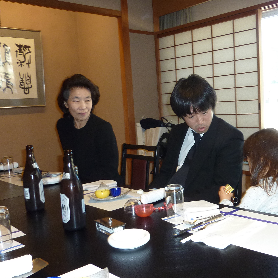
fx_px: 345
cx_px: 187
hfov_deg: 43.2
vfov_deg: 43.9
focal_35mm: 38
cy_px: 142
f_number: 3.3
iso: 160
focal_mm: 4.1
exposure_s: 1/30
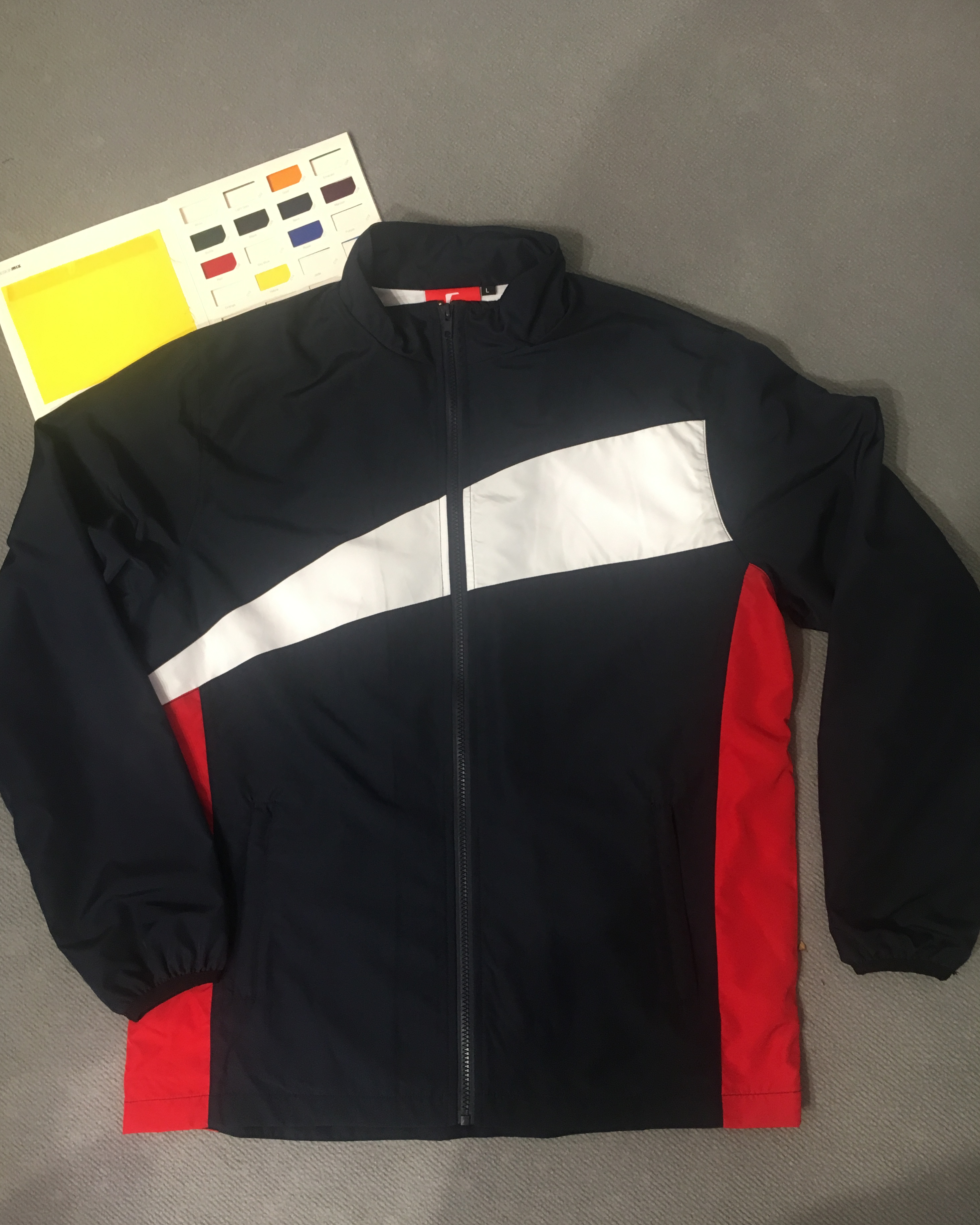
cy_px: 643
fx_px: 1124
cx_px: 484
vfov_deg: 57.2
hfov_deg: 47.1
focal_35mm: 31
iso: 100
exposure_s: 1/33
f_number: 2.2
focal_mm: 4.15
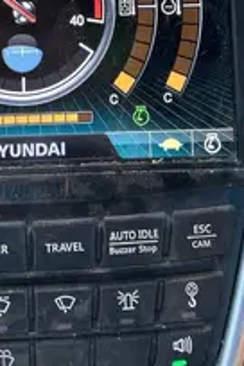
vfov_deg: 19.4
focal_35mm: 97
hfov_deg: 14.0
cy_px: -112
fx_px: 986
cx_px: 43
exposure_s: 1/224
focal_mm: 5.7
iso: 40
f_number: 1.5
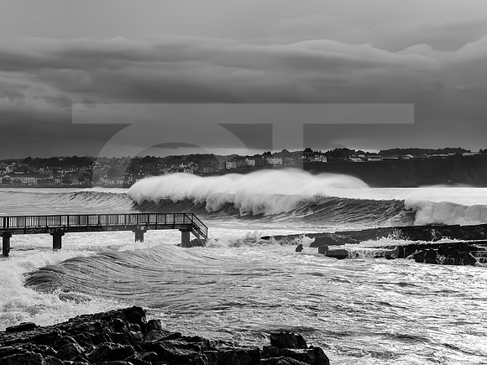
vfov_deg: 18.4
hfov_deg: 24.4
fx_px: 1127
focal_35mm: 80
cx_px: 208
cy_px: 183
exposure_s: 1/4000
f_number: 10
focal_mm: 48
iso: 1000
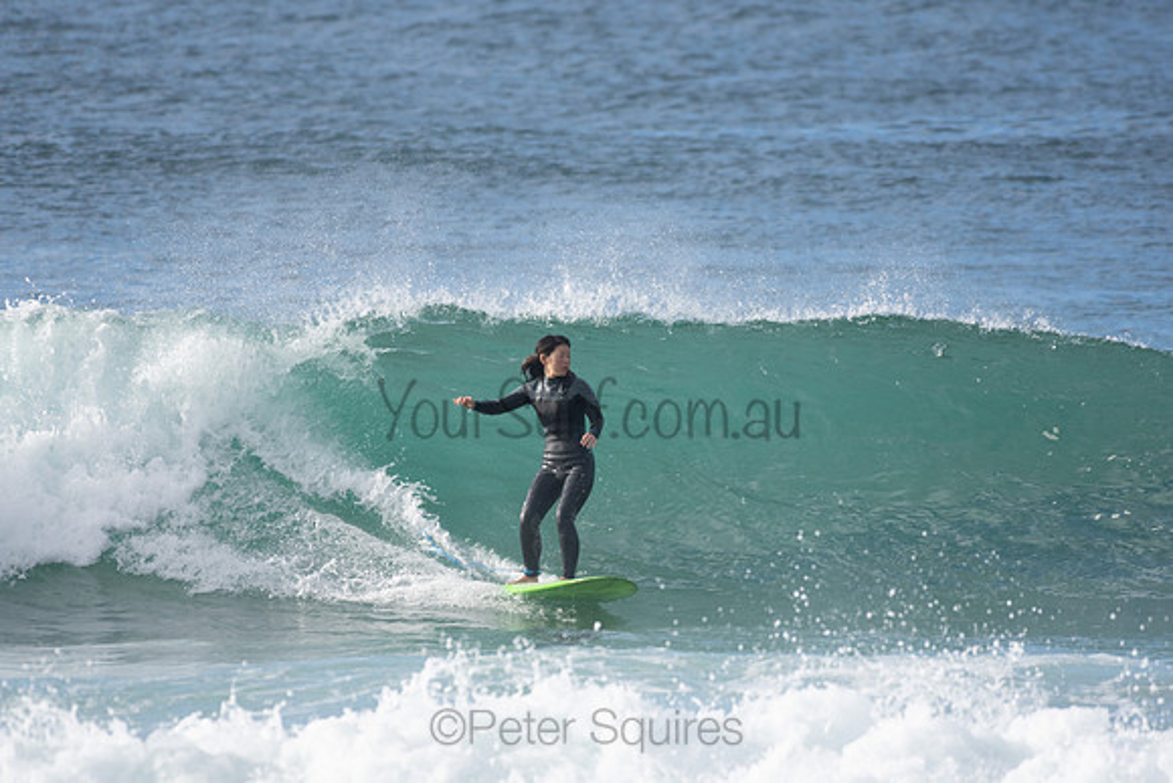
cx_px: 586
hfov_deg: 2.7
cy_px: 392
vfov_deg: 1.8
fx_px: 24442
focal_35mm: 750
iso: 360
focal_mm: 500
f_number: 5.6
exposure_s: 1/1250
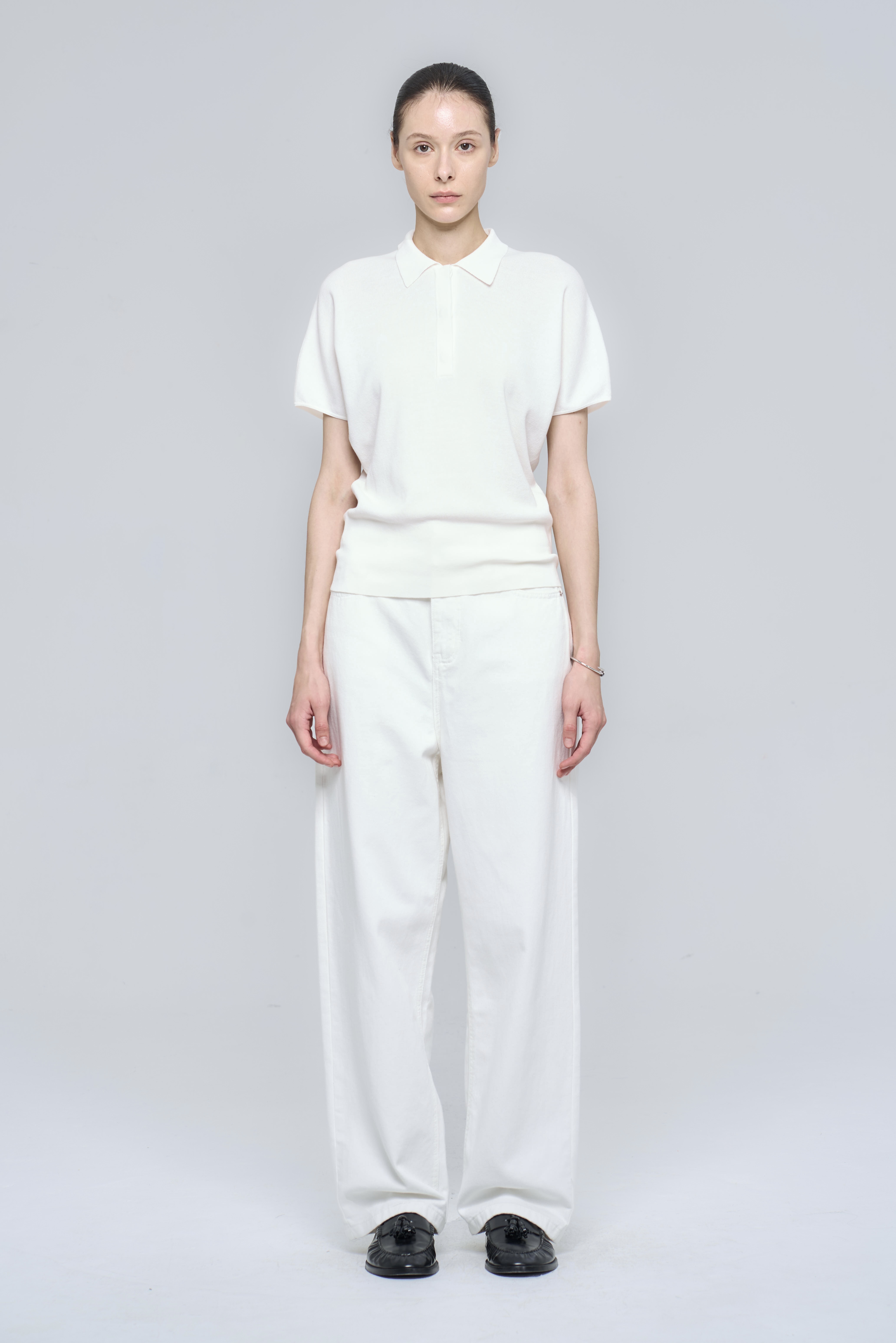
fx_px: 3173
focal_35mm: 85
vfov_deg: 23.9
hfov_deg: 16.1
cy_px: 672
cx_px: 448
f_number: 8
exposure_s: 1/125
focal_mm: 85
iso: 200
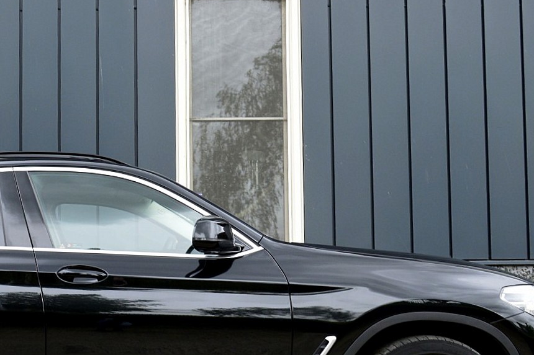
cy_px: 260
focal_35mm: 68
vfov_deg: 19.9
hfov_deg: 28.9
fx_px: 1008
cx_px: 87
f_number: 8
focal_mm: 24
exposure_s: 1/80
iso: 400
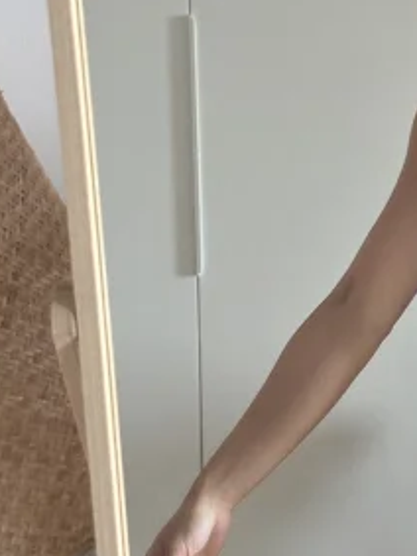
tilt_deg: -23.8
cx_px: 472
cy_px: 320
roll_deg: +2.0
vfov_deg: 16.1
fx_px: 1961
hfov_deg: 11.9
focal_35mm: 122
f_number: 1.78
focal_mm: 6.86
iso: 200
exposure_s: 1/60
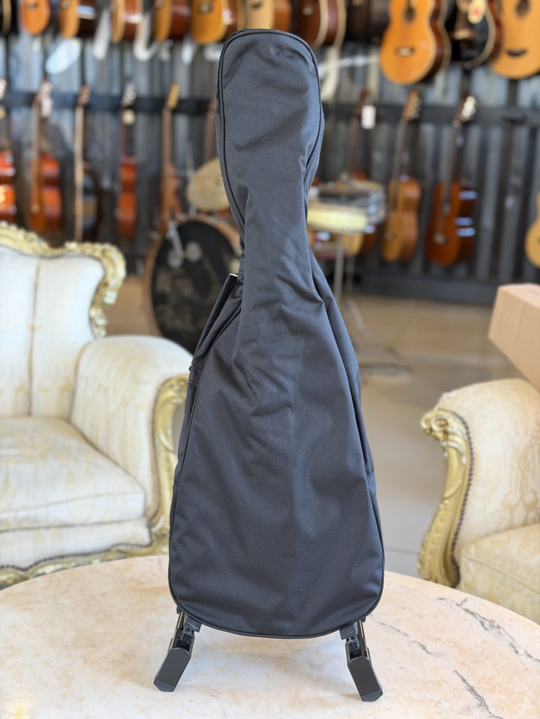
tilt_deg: -15.1
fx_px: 998
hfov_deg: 30.3
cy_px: 360
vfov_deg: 39.7
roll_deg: -2.9
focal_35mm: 48
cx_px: 270
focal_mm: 6.76
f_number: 1.78
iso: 160
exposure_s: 1/60
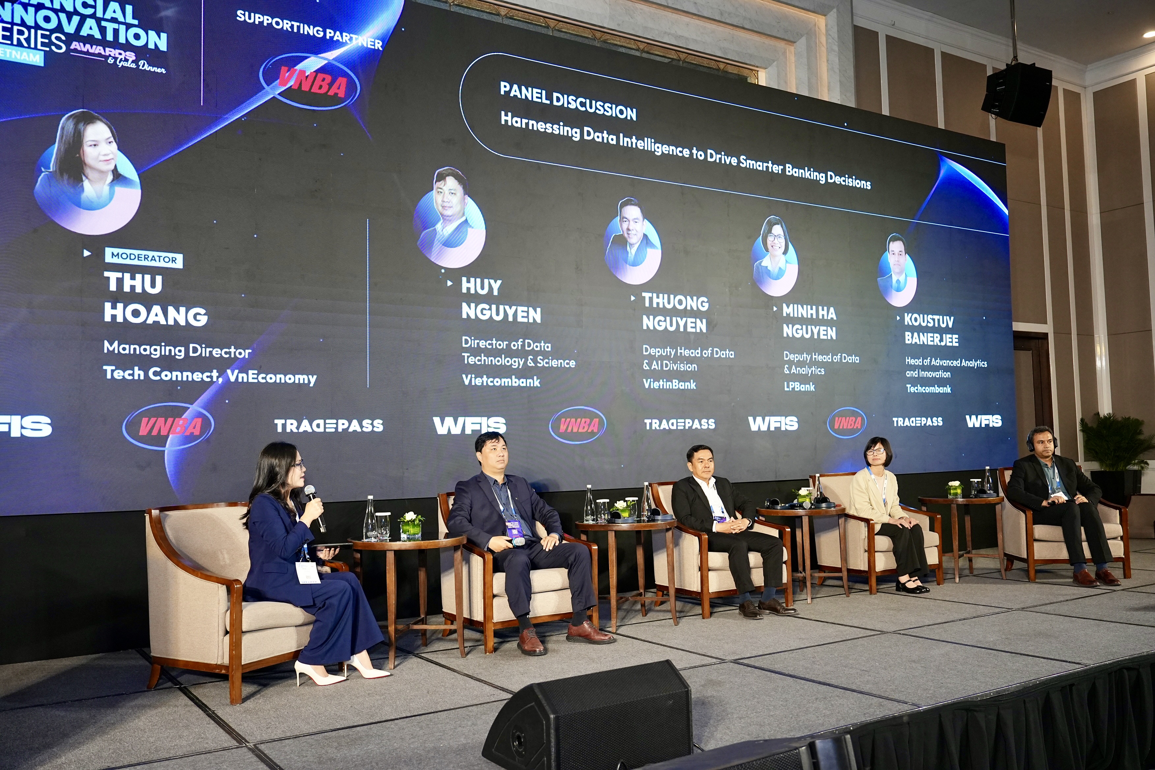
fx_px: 995
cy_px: 385
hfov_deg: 60.3
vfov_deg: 42.3
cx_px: 578
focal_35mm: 31
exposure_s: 1/160
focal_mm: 31
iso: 1600
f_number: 4
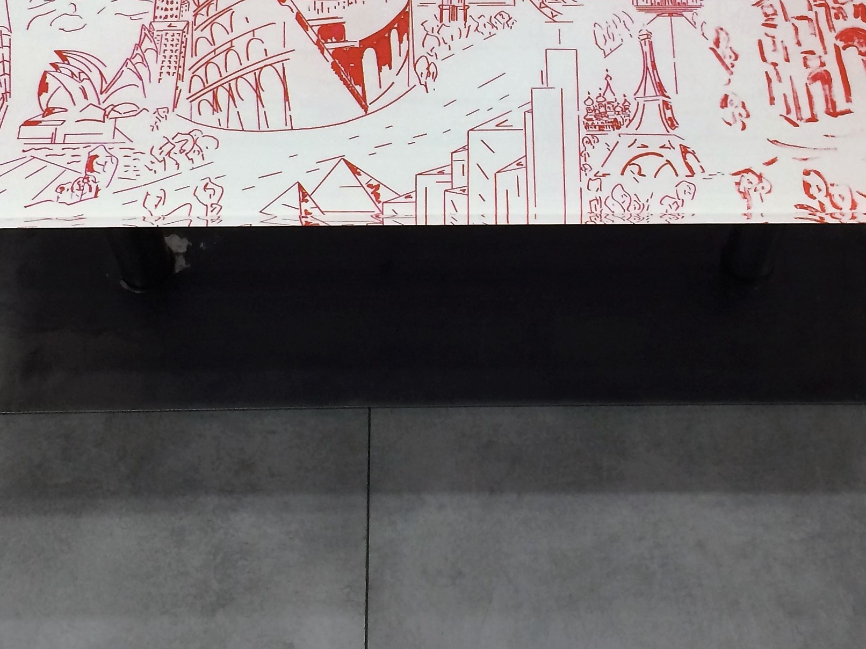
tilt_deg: -59.1
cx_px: 464
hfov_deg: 33.2
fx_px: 1451
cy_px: 73
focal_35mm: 58
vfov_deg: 24.5
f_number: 2.2
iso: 50
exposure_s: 1/33
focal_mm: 4.15
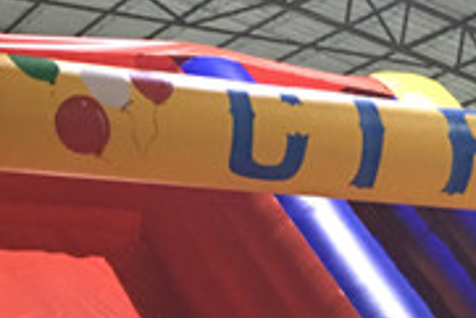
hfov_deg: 16.3
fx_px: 1654
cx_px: 355
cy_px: 357
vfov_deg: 10.8
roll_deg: +2.1
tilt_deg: +5.4
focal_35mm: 125
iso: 125
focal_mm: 4.15
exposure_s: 1/4
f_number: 2.2
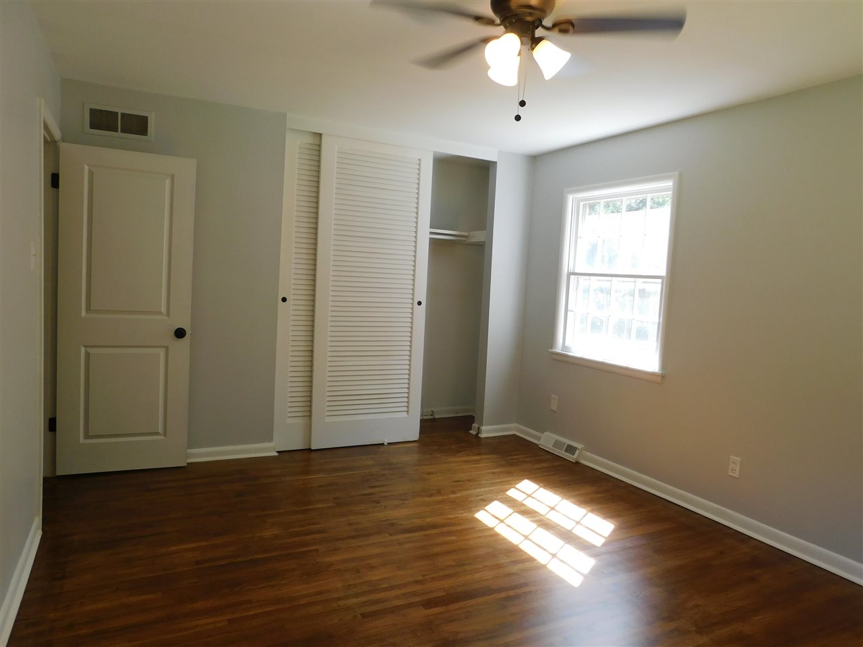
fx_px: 598
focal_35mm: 24
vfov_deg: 56.8
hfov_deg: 71.6
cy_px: 324
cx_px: 432
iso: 125
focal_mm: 4.1
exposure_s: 1/80
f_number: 3
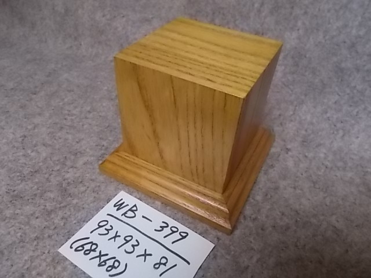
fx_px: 279
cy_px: 139
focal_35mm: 26
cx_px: 186
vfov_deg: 53.1
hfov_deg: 67.3
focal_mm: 4.6
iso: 400
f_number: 3.2
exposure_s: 1/250
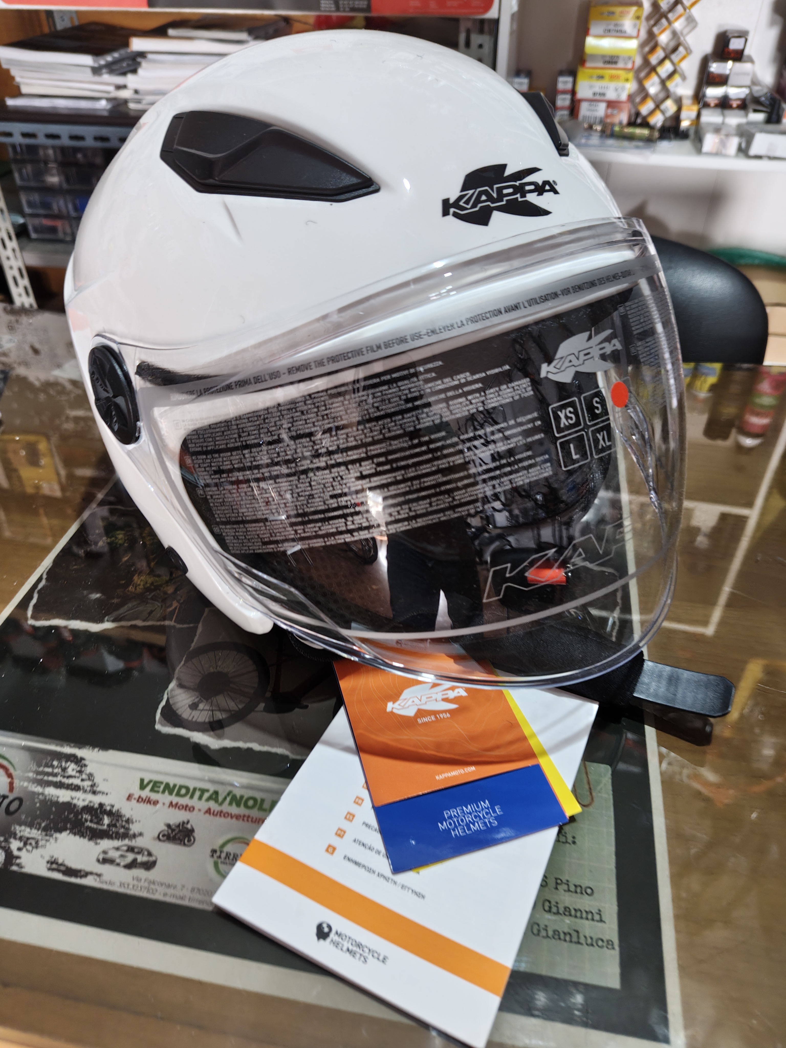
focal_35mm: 24
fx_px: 727
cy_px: 524
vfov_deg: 71.6
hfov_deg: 56.8
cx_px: 393
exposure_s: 1/33.3
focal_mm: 5.56
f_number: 1.88
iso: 747
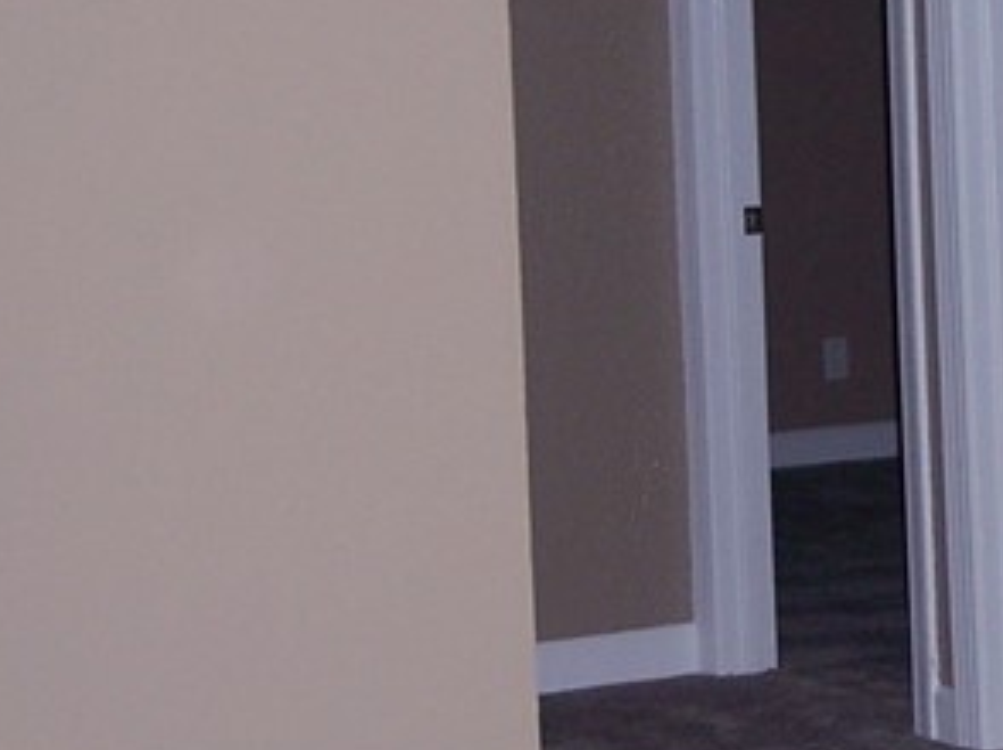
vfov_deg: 10.9
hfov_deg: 14.4
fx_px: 3937
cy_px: 358
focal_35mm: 136
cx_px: 928
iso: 100
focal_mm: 8
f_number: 2.8
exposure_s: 1/60
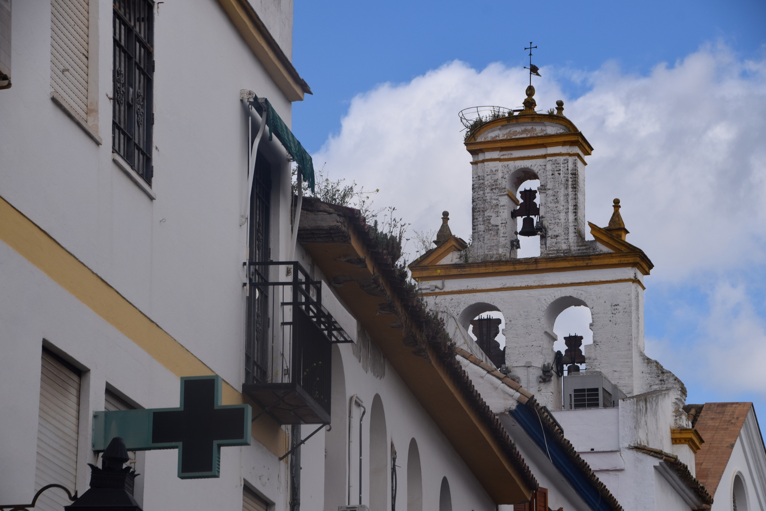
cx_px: 383
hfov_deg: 15.9
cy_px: 256
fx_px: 2745
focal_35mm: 129
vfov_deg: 10.6
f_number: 11
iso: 200
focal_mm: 86
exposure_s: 1/500
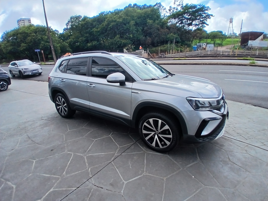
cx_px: 134
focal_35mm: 17
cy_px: 100
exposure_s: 1/666
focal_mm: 1.4
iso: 50
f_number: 2.2
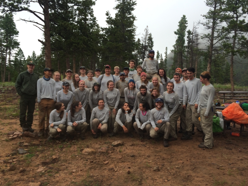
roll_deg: +0.2
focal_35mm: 30
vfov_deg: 46.8
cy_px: 90
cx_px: 123
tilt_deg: -5.5
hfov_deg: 60.0
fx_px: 215
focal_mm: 4.15
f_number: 2.2
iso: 32
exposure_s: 1/194
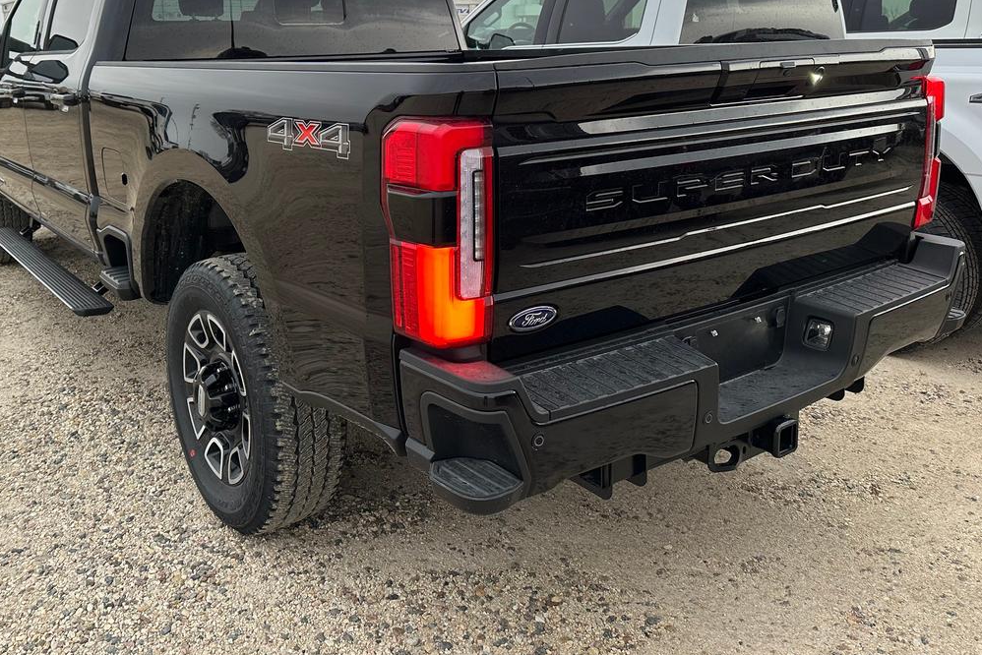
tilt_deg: -8.6
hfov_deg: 58.0
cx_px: 374
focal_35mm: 32
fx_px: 873
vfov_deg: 40.5
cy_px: 203
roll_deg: +0.7
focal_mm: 6.86
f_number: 1.78
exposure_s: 1/299
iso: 100
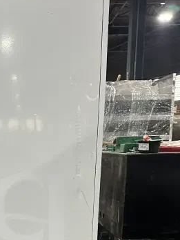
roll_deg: +0.7
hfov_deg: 25.0
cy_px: 228
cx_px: 4
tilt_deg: -10.0
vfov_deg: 32.2
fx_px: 388
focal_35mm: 56
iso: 250
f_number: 1.78
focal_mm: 6.86
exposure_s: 1/92
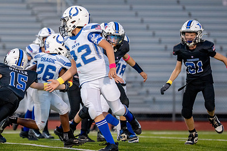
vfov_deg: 3.6
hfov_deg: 5.4
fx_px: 2421
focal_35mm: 384
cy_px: 73
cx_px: 27
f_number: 2.8
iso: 1600
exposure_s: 1/1250
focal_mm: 200
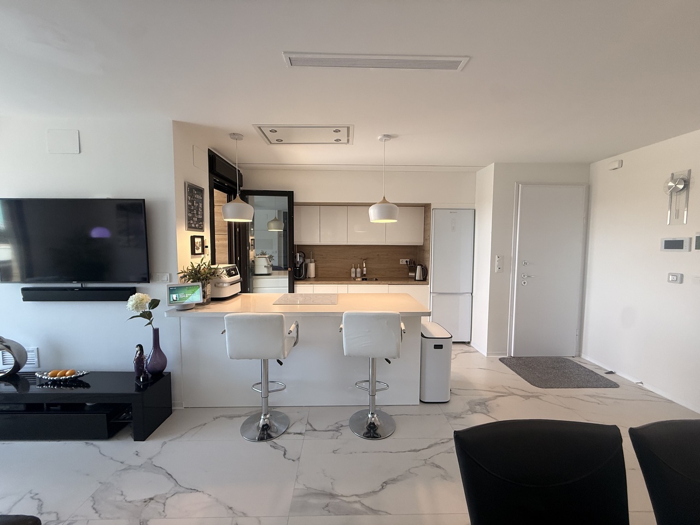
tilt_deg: -3.2
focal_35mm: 14
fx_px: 283
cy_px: 262
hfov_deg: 102.1
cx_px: 350
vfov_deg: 85.7
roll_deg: -0.5
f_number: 2.2
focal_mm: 2.22
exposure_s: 1/100
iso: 160
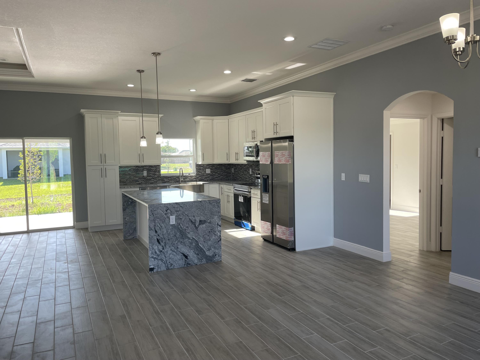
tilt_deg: -3.5
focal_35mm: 26
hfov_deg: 67.3
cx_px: 240
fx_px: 361
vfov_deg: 53.1
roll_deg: +1.1
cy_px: 180
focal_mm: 4.2
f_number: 1.6
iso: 32
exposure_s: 1/138
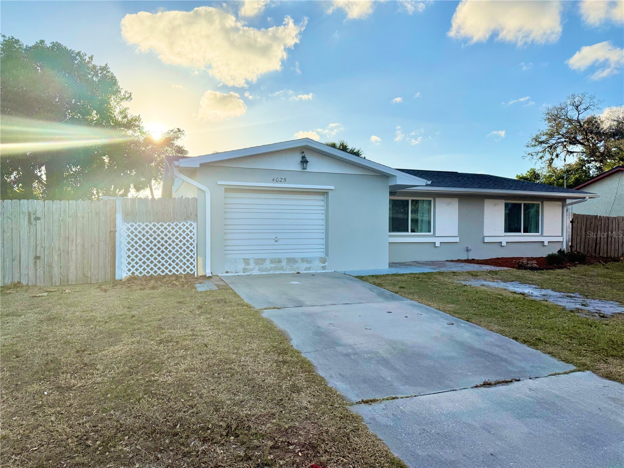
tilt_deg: -0.5
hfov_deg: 71.6
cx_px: 312
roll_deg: -0.8
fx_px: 433
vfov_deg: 56.8
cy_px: 234
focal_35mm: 24
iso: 125
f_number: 1.78
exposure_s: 1/8130
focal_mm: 6.76
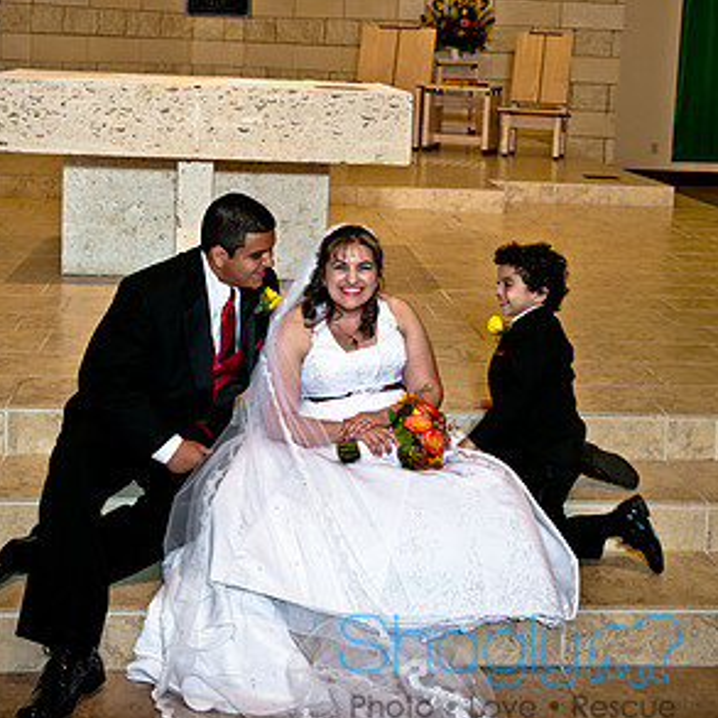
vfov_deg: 29.9
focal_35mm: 57
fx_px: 1329
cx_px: 359
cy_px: 216
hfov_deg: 30.2
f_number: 6.3
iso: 200
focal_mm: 29
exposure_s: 1/50
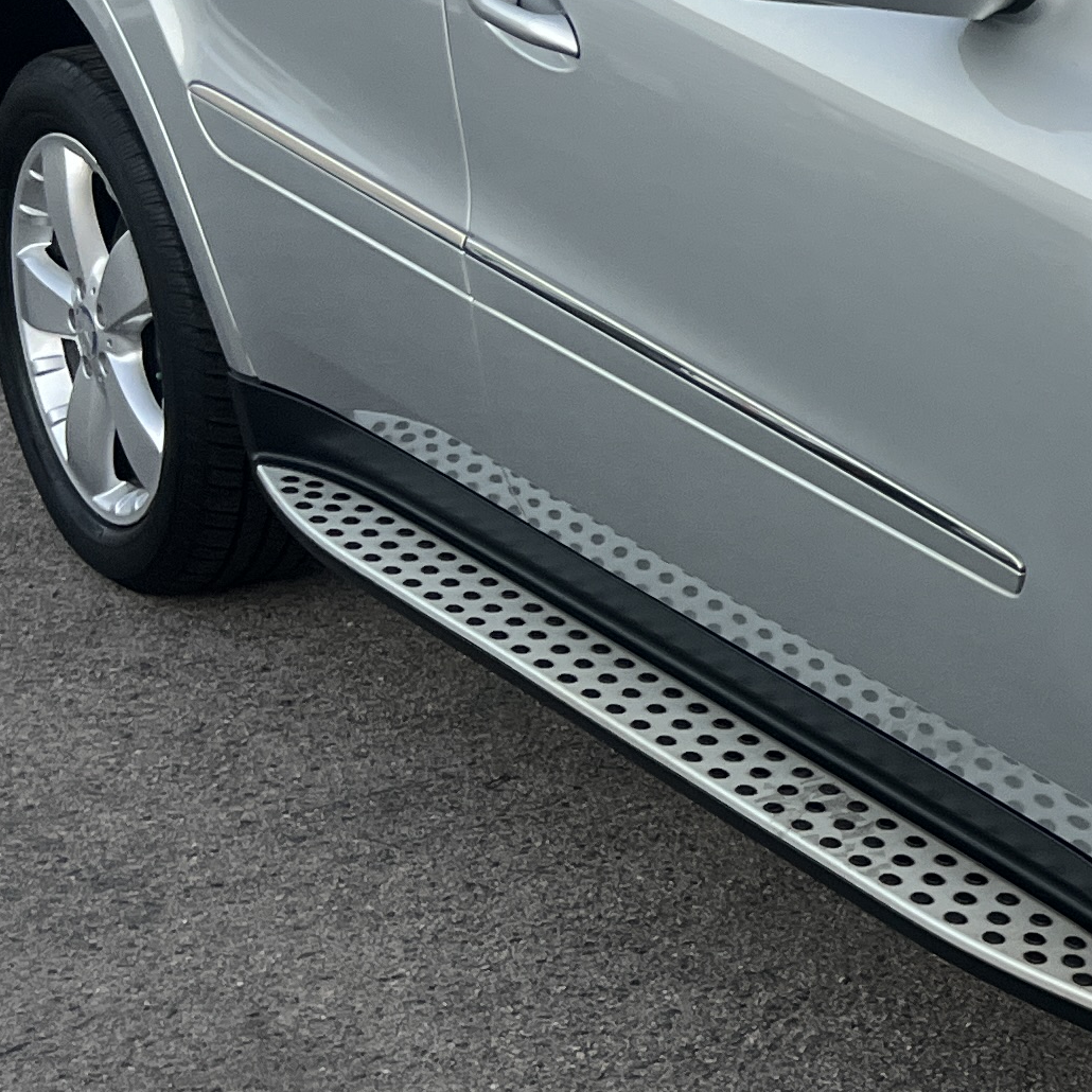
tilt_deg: -17.7
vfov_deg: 19.3
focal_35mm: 90
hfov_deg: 17.4
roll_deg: -1.0
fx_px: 3212
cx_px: 1642
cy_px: 519
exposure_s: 1/100
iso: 125
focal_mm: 5.7
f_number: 1.5
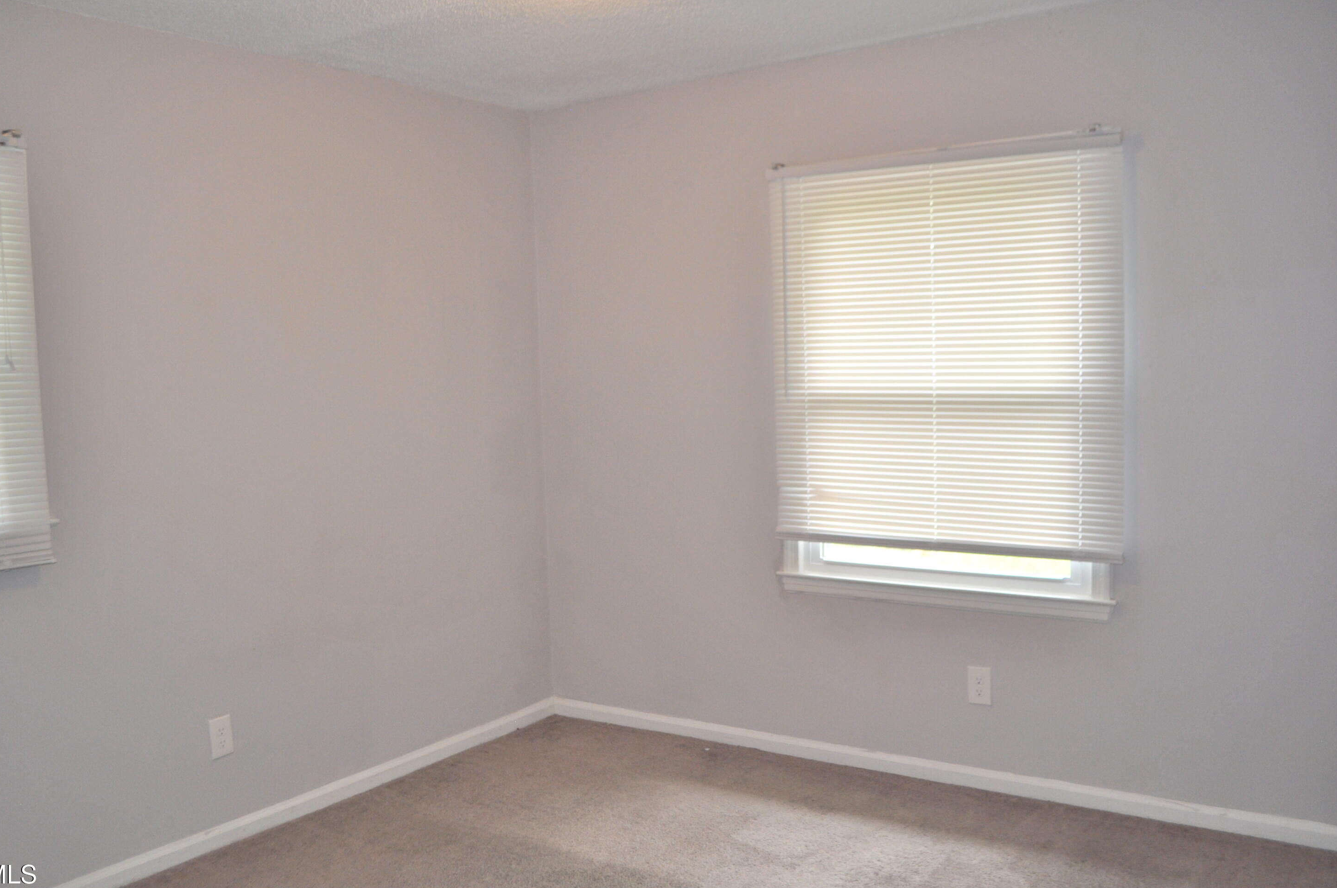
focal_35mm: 31
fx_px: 1150
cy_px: 457
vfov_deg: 42.2
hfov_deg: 60.3
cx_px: 655
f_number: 3.8
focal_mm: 20
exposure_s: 1/60
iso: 720
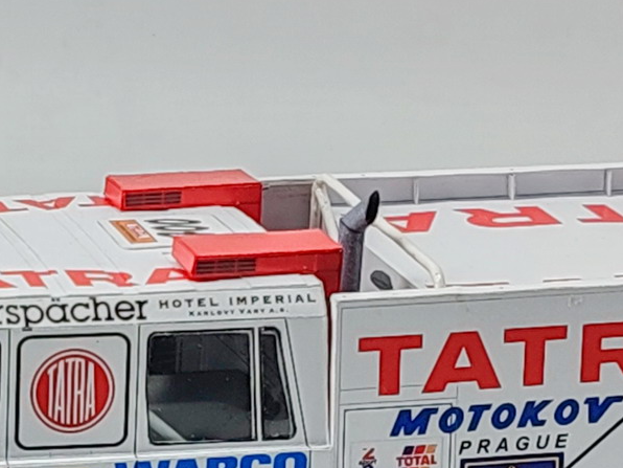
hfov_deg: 10.9
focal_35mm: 179
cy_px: 463
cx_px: -74
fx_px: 3222
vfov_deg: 8.3
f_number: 1.9
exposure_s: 1/120
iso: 50
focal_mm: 6.12
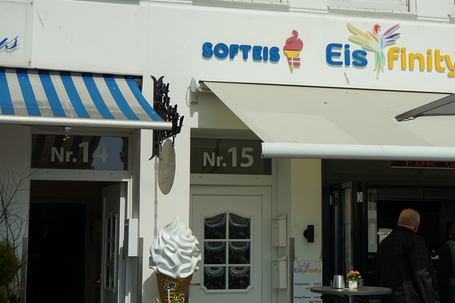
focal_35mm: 82
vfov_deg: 16.6
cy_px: 90
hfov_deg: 24.6
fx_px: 1036
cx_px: 314
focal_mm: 57
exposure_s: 1/640
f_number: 9
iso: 100
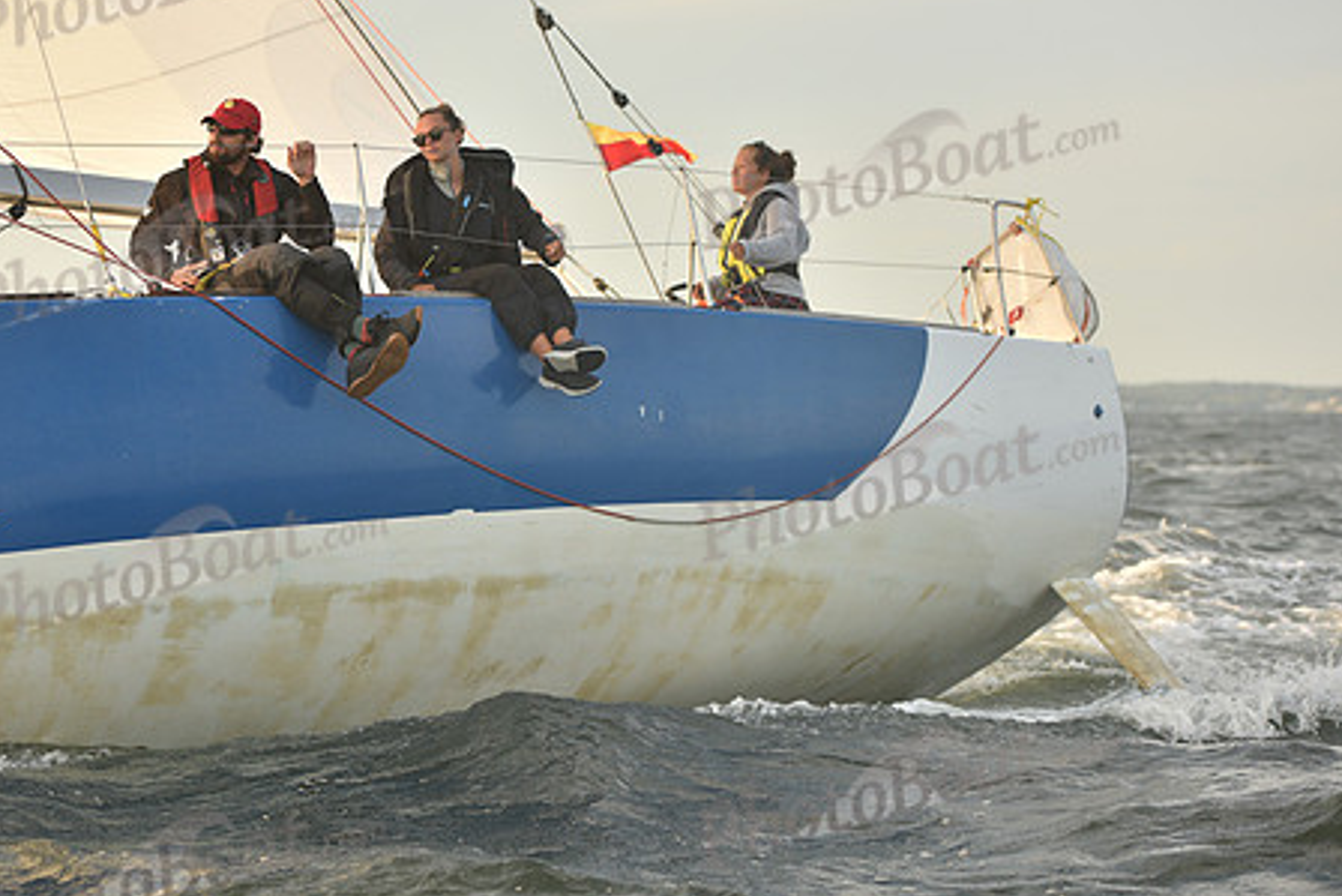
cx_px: 545
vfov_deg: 11.5
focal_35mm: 119
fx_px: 4437
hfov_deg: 17.2
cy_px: 370
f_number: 3.5
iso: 250
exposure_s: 1/640
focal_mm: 92
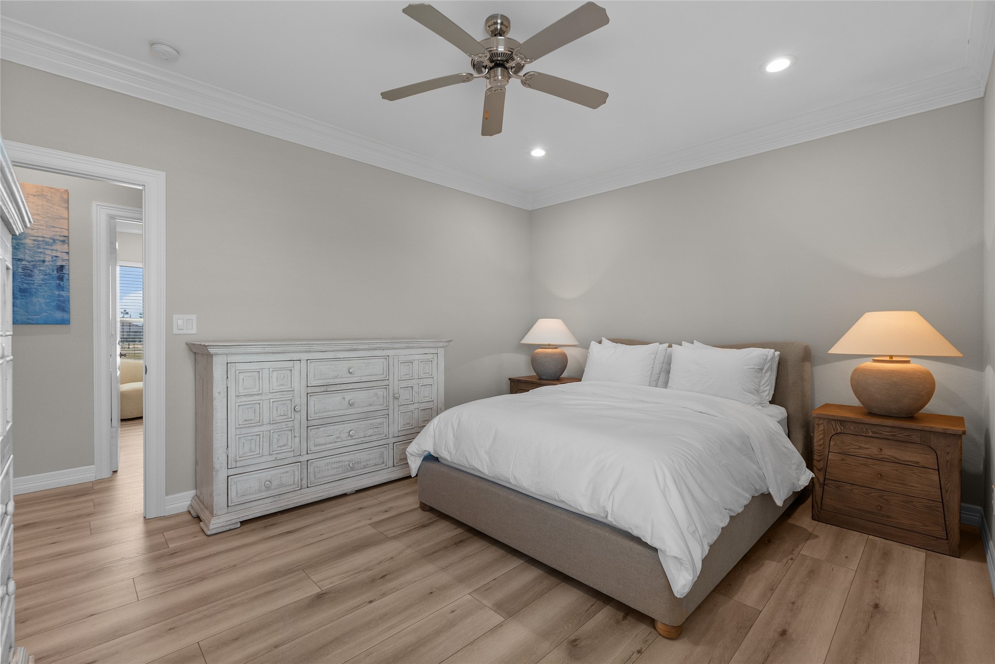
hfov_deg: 96.7
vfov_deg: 73.8
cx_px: 498
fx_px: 442
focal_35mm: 16
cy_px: 332
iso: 1000
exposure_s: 1/8
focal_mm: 16
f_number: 8
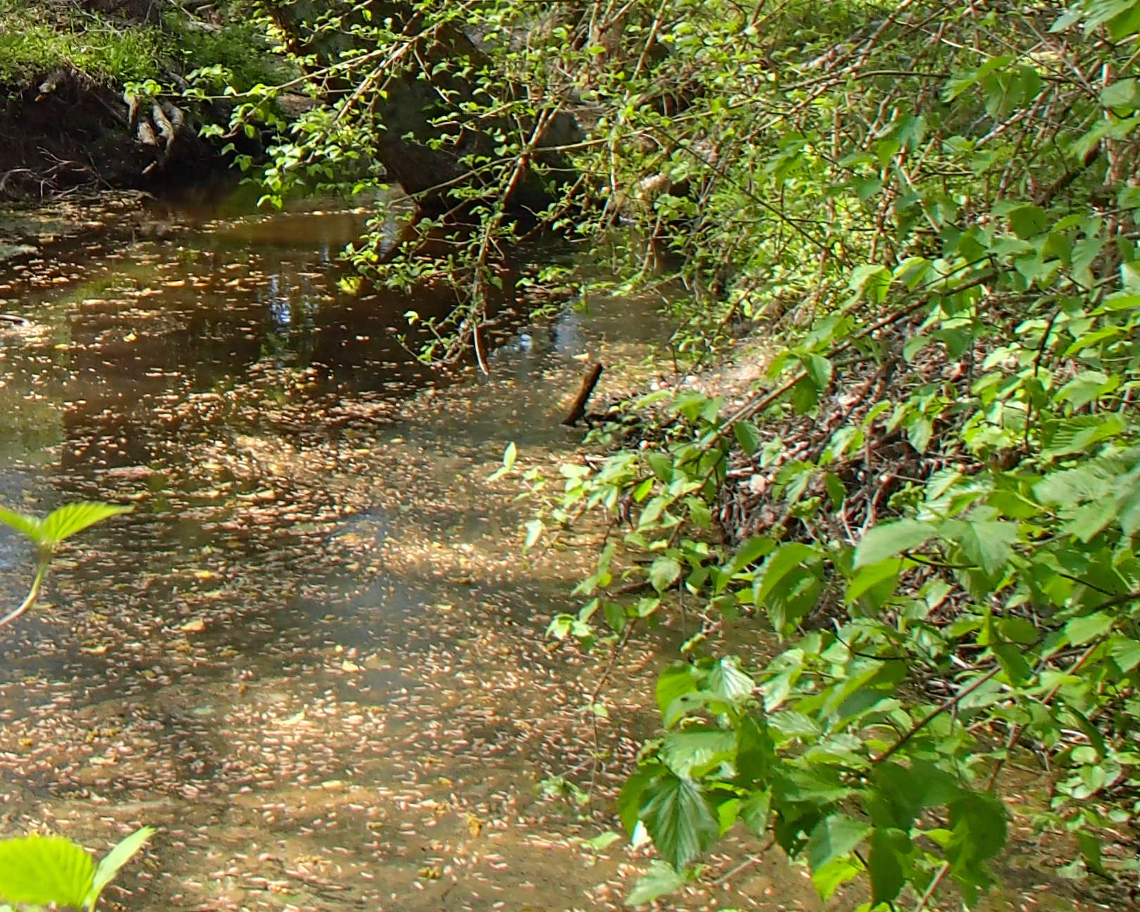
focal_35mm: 67
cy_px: 45
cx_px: 39
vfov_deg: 22.1
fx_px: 2260
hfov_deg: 27.0
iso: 100
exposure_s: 1/125
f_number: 3.9
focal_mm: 5
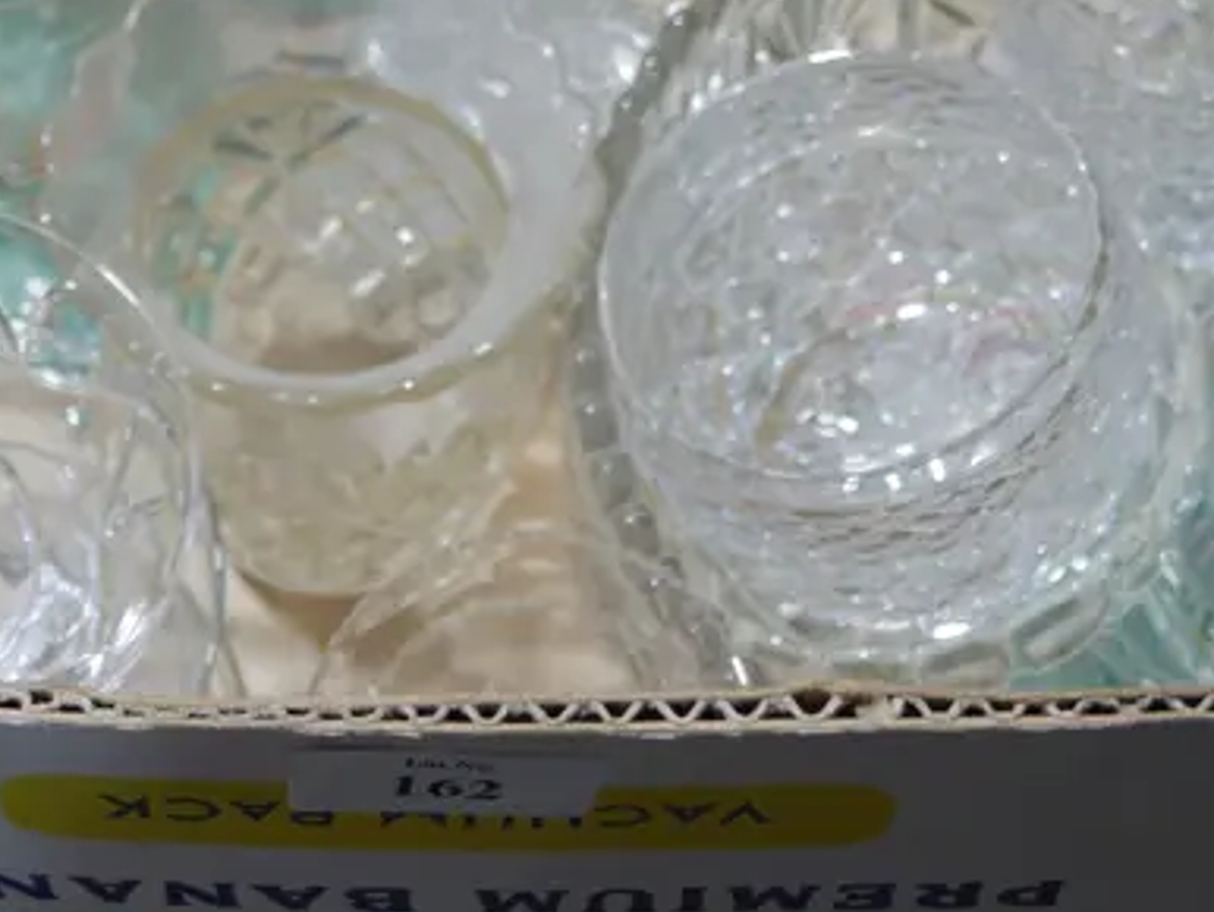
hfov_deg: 23.0
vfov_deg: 16.8
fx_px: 2983
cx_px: 569
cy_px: -124
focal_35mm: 85
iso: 200
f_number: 3.6
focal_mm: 16
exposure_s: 1/60
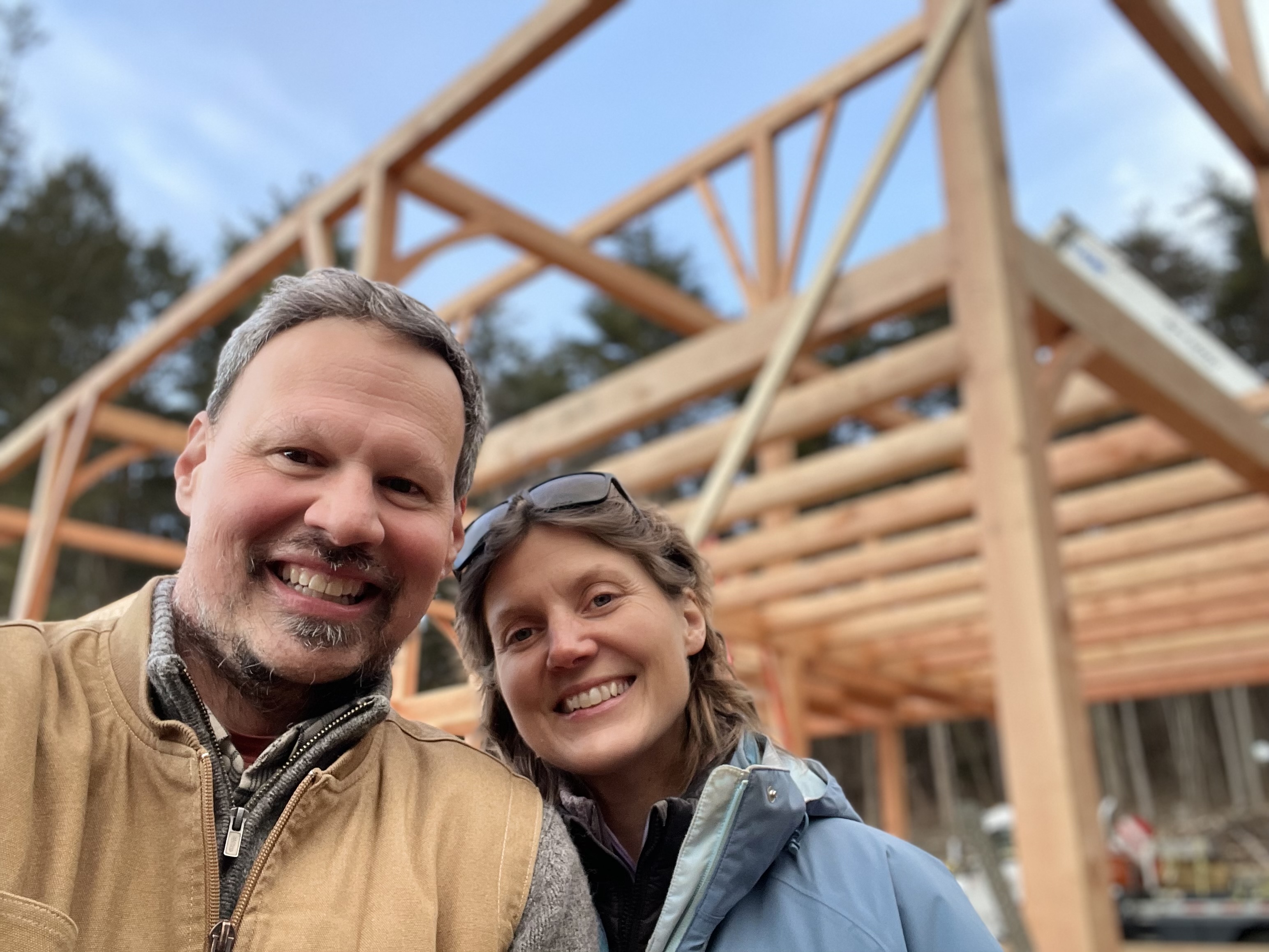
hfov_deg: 60.0
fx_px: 1100
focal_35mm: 30
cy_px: 476
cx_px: 634
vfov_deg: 46.8
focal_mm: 2.71
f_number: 2.2
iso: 100
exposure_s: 1/66
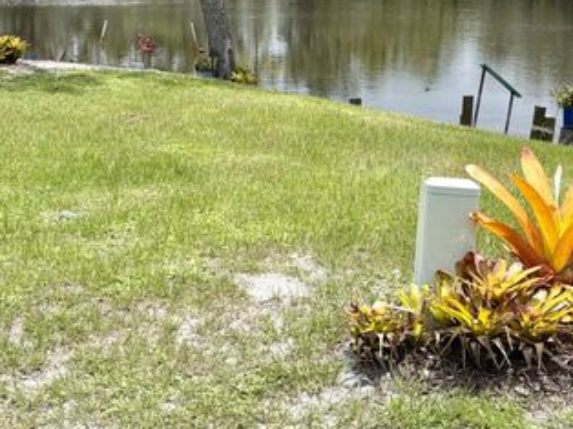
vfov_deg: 27.0
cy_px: 93
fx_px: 877
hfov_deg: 36.0
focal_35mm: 53
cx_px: 359
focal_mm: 5.96
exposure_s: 1/2283
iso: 50
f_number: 1.6
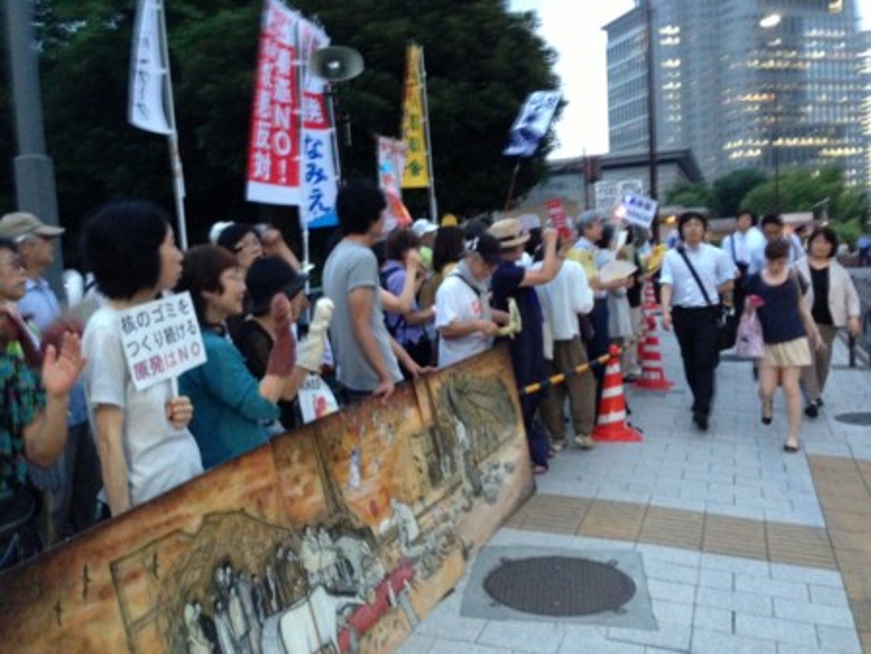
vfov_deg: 43.0
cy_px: 327
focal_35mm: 33
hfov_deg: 55.3
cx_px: 436
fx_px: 831
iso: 400
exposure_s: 1/20
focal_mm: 4.13
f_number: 2.4
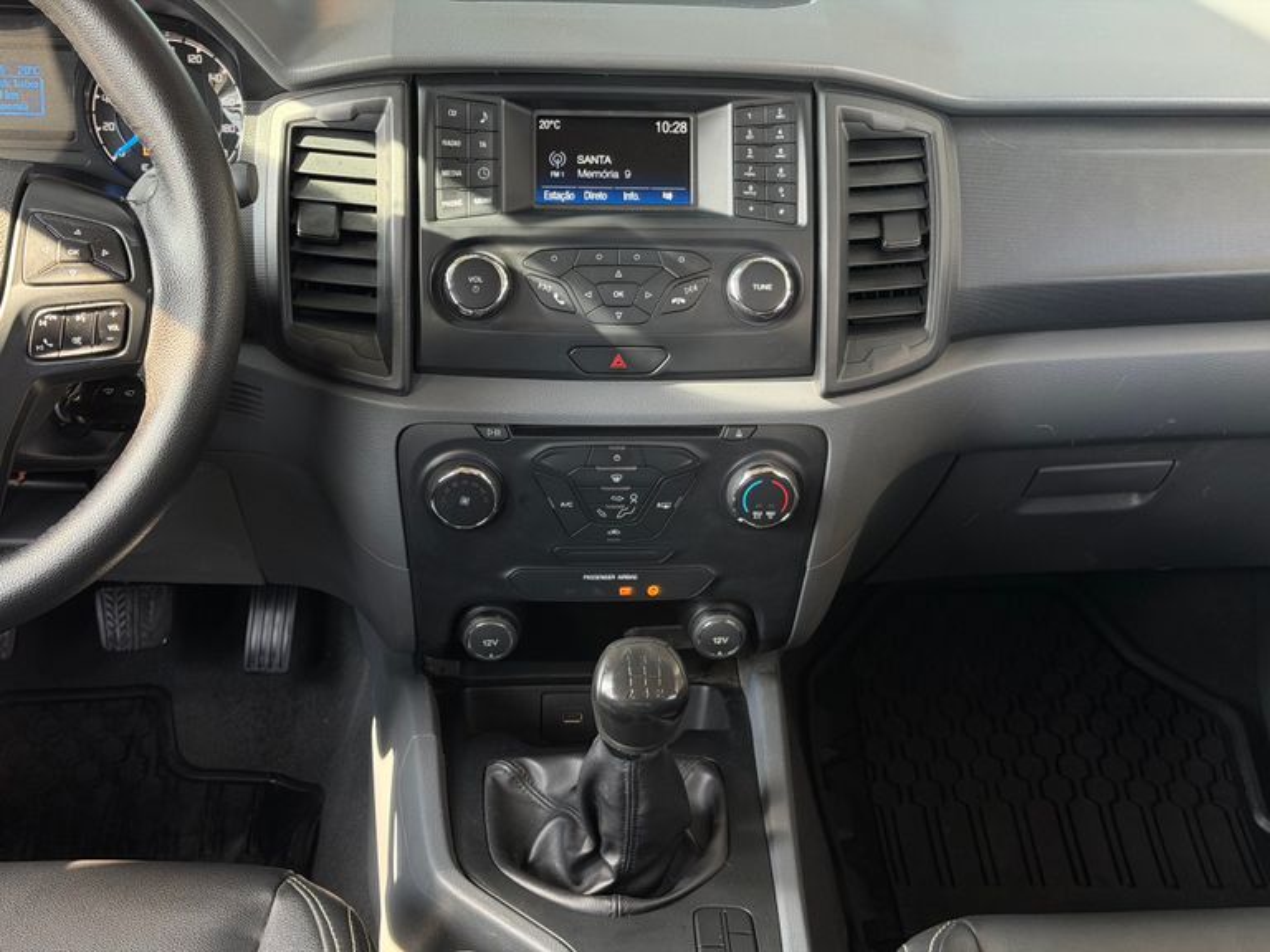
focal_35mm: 48
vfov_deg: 30.3
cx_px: 635
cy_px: 476
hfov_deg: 39.7
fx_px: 1761
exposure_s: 1/120
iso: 250
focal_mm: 6.76
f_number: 1.78
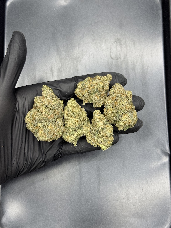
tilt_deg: -80.8
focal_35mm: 48
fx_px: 316
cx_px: 86
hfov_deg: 30.3
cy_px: 114
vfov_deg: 39.7
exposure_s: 1/60
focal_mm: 6.76
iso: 125
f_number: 1.78
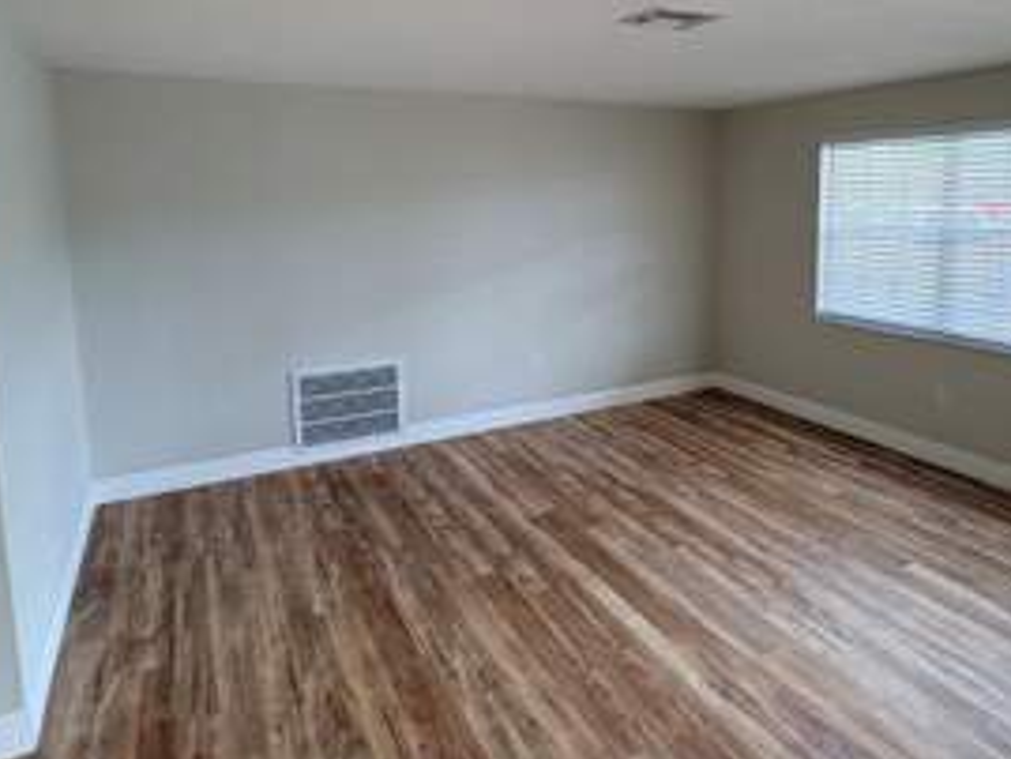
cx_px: 613
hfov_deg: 68.6
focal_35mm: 25
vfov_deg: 54.2
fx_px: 730
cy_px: 278
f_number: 2.2
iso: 100
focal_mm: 2.22
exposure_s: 1/120
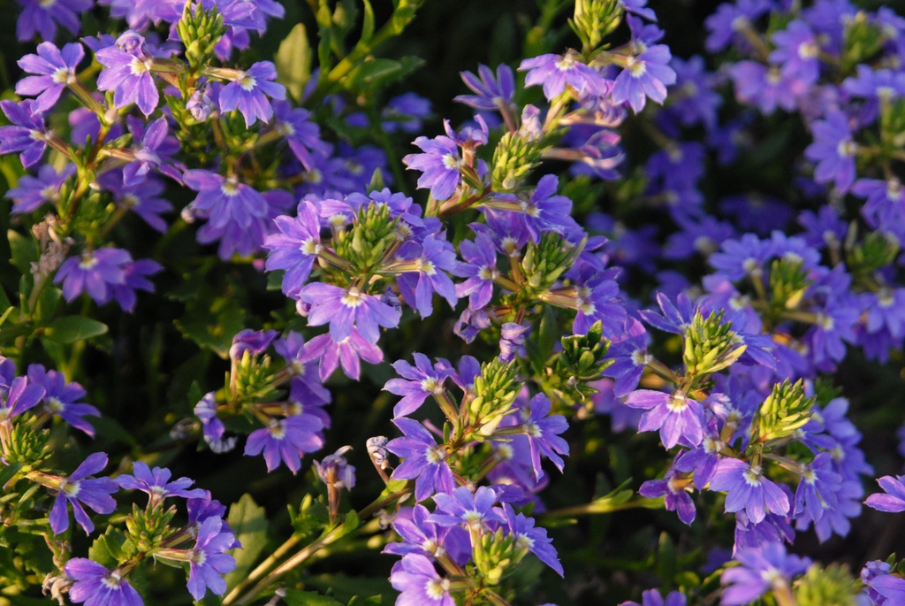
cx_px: 452
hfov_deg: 16.1
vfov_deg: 10.8
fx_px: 3208
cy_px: 303
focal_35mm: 128
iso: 400
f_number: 5
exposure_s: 1/100
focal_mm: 85
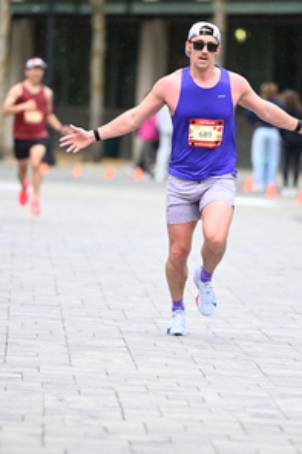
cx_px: 194
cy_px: 252
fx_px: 3867
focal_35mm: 307
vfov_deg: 6.7
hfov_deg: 4.5
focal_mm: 165
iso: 1250
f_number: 2.8
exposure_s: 1/1600
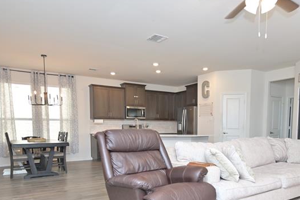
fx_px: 242
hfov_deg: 63.5
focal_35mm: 29
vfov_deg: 43.5
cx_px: 165
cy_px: 150
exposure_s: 1/40
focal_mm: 15
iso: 200
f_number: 4
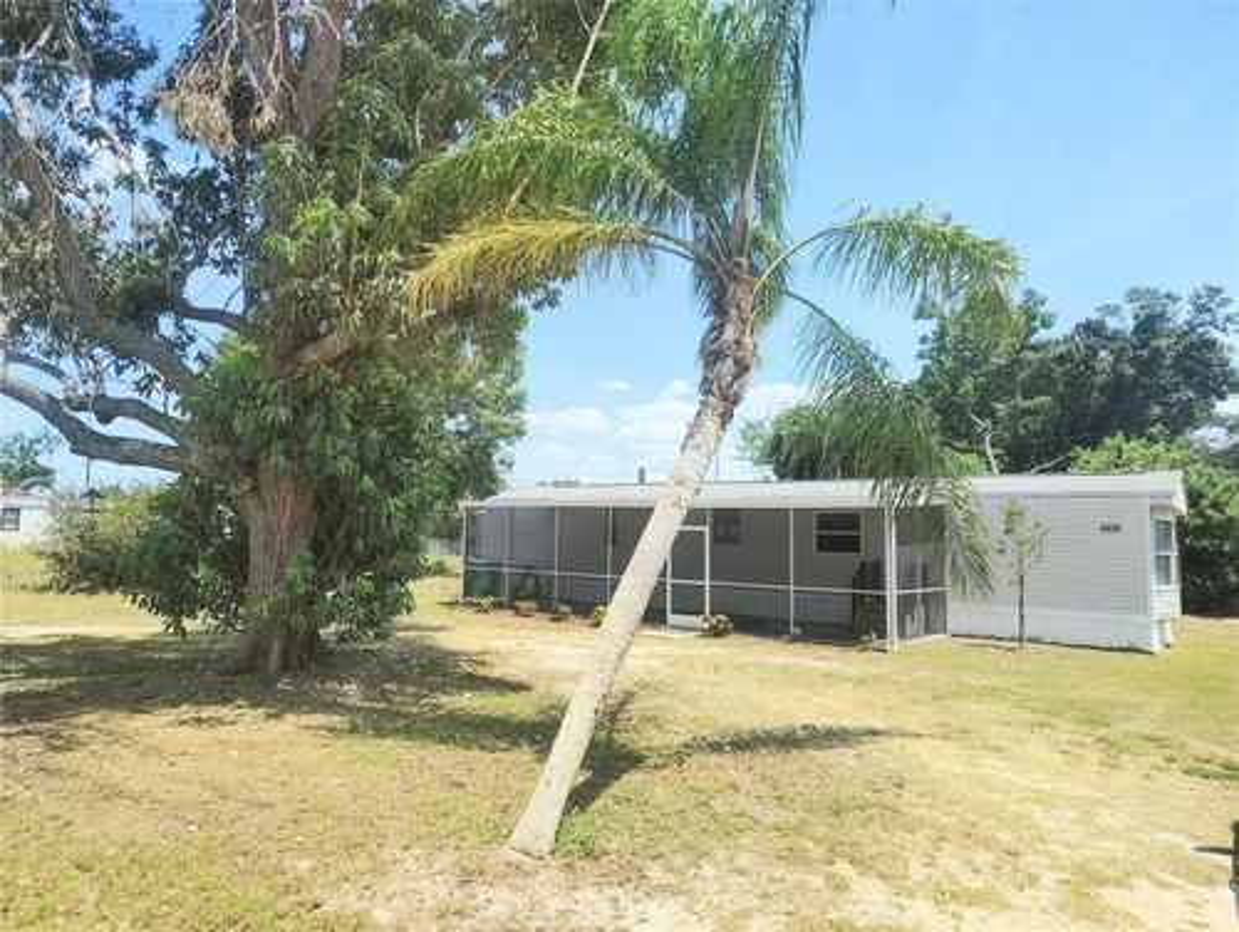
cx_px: 620
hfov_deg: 71.5
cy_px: 466
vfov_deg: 56.9
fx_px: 860
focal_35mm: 24
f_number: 1.8
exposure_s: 1/818
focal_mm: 5.56
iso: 100
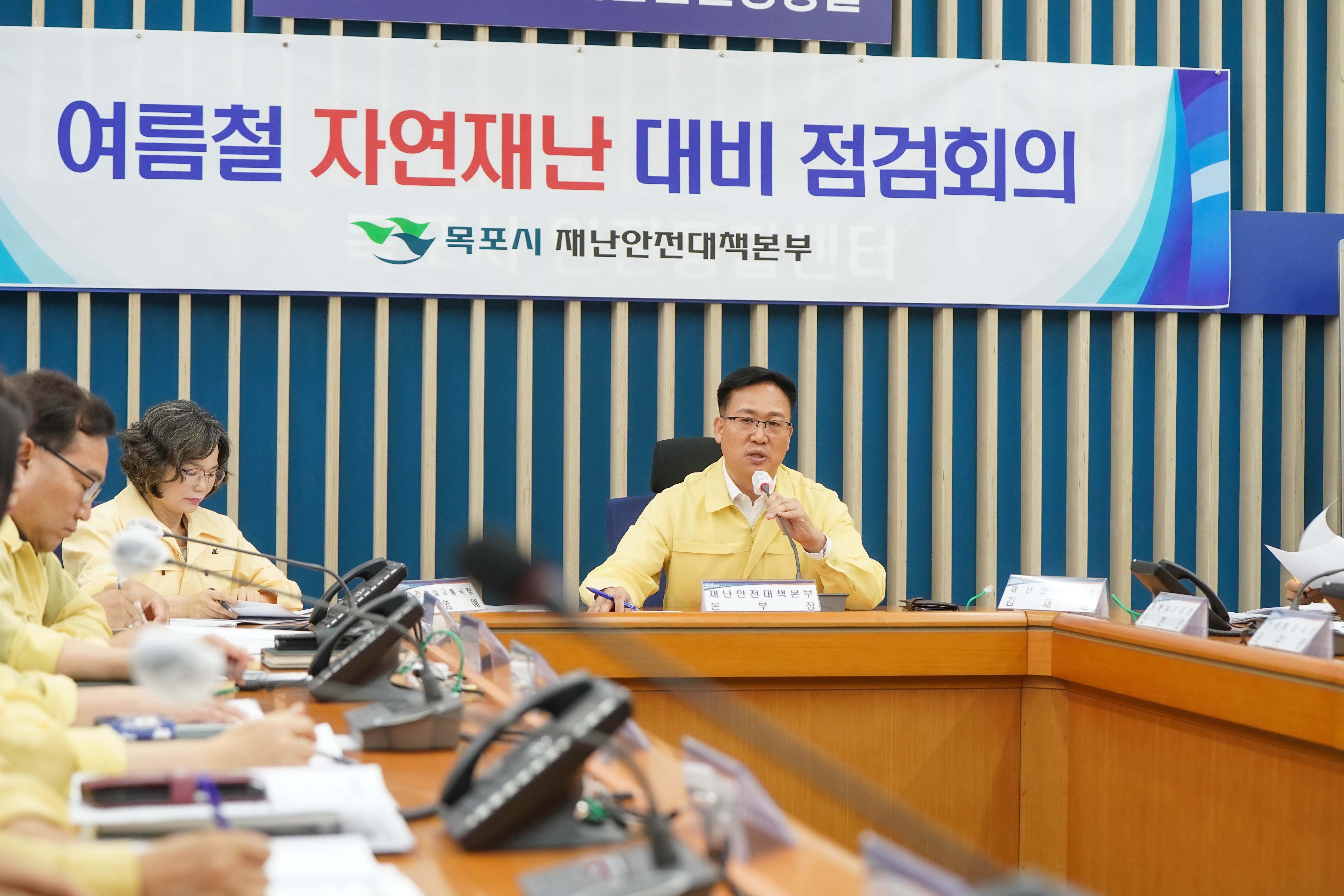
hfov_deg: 26.7
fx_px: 2837
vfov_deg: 17.9
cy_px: 448
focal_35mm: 76
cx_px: 672
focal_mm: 76
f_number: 4
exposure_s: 1/160
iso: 2500
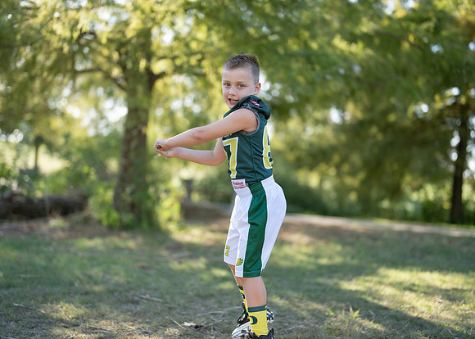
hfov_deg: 37.2
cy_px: 170
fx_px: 707
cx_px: 238
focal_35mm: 52
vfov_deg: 27.0
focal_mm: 50
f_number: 1.2
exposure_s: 1/1250
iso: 100
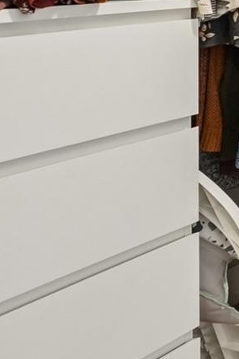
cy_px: -40
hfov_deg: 12.5
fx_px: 617
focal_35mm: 62
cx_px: 665
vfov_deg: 29.2
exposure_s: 1/6
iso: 500
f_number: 8
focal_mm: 11
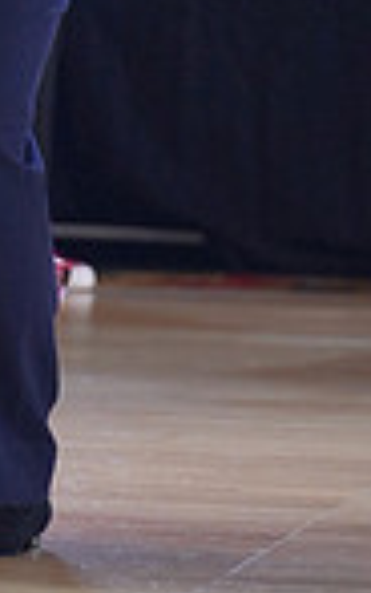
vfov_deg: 3.2
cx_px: -139
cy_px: -206
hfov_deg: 2.0
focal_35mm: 656
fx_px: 10602
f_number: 2
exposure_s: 1/500
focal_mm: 109
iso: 800
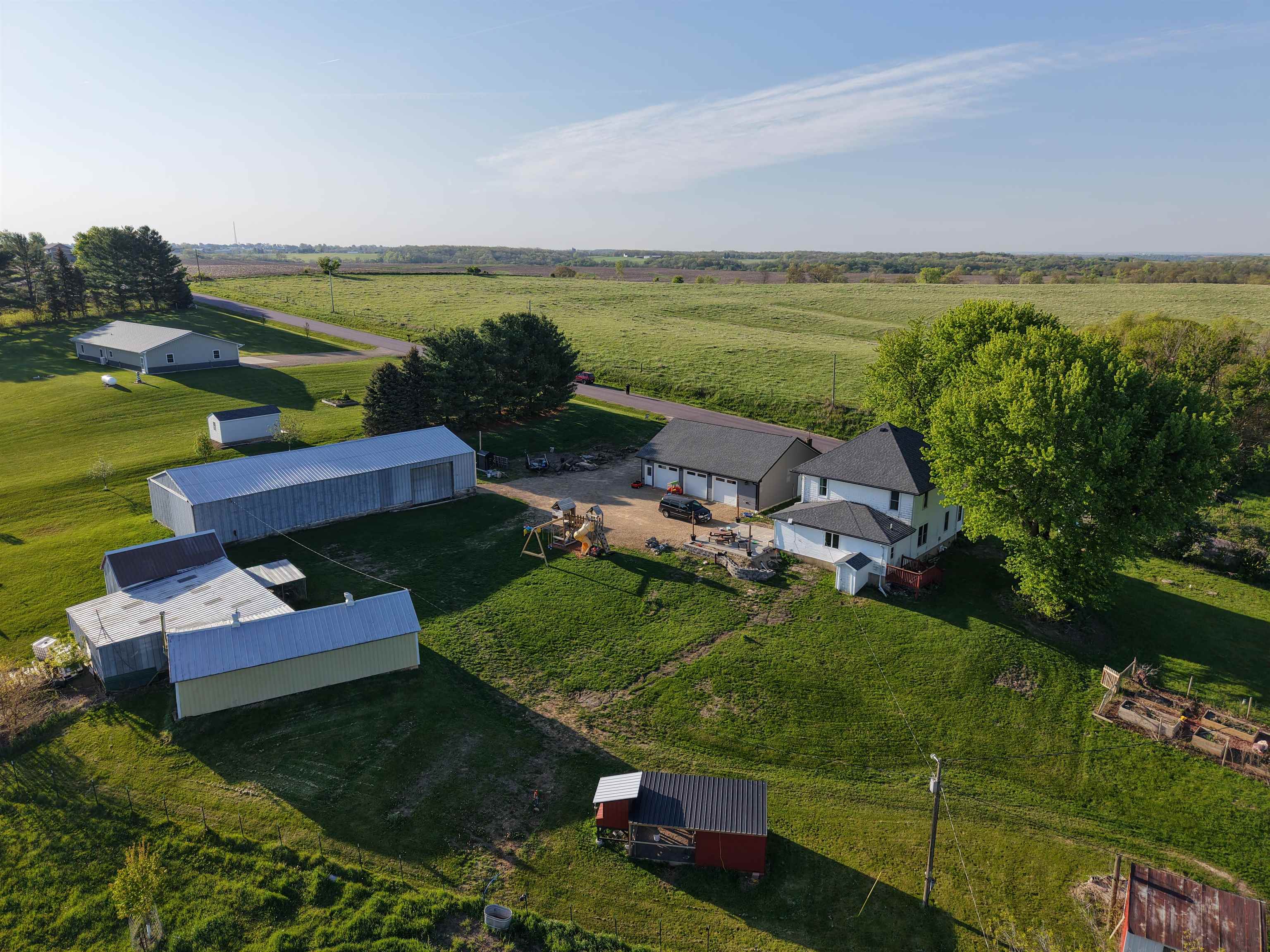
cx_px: 635
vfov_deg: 56.8
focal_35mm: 24
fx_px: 881
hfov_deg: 71.6
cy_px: 476
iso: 300
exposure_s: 1/5000
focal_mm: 8.67
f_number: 1.8
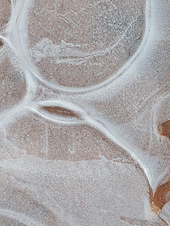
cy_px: 71
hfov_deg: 2.6
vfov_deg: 3.5
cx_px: 53
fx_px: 3738
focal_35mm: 572
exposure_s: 1/2000
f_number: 11
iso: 1250
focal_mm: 200
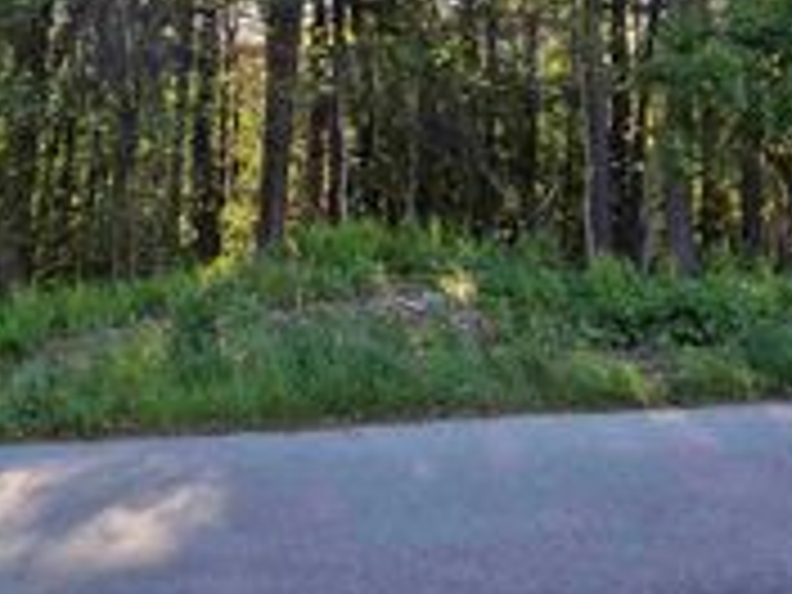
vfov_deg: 33.8
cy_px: -52
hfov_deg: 49.2
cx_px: 256
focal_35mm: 37
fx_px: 847
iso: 50
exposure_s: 1/316
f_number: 2.2
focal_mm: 2.2
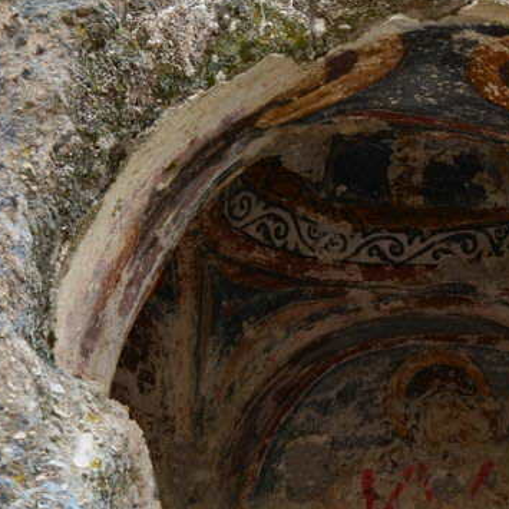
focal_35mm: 86
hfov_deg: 19.9
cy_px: 602
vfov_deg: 19.1
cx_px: 434
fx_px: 1431
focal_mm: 20
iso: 400
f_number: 5.6
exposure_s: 1/400
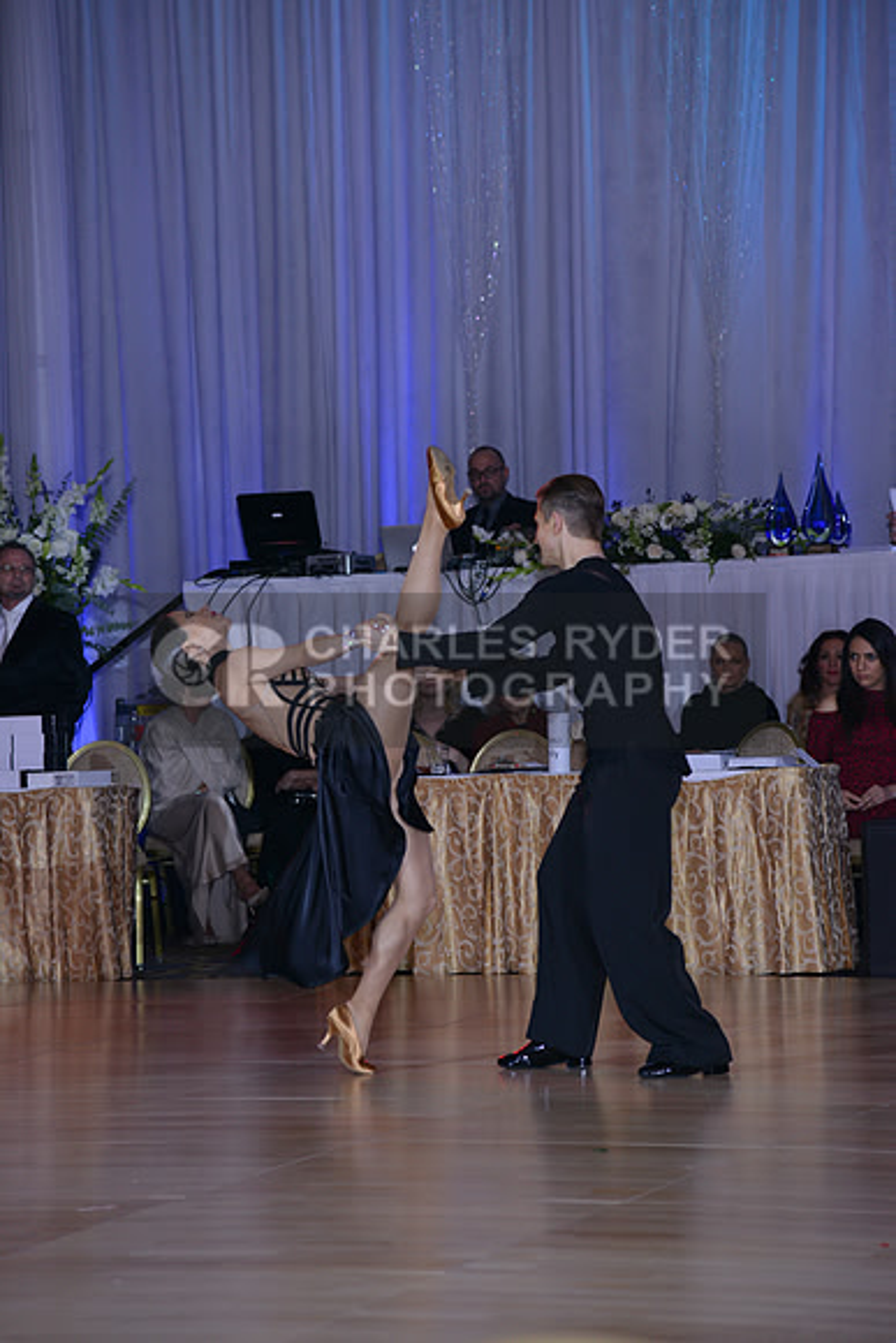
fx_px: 4477
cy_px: 672
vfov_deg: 17.1
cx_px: 448
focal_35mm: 120
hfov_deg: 11.4
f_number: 4.5
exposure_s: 1/250
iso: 1250
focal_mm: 120
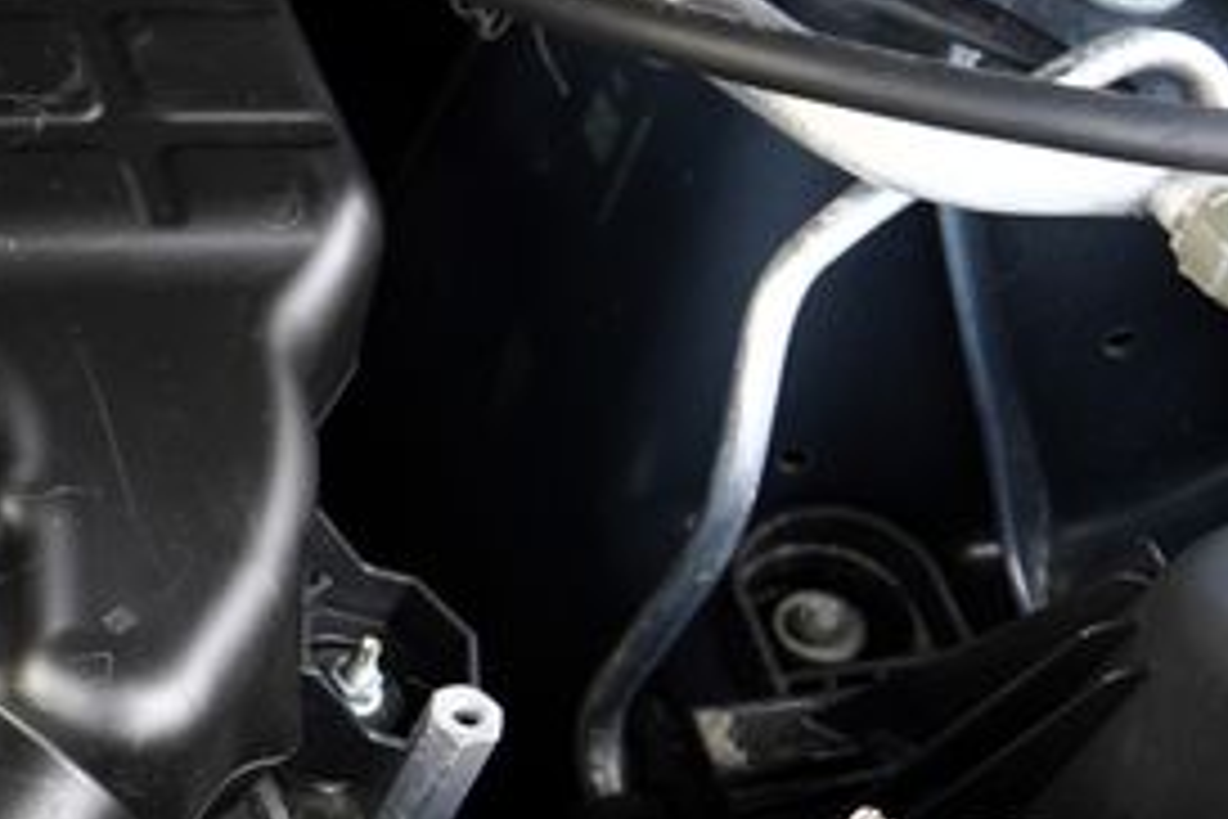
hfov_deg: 18.3
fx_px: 3070
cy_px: 646
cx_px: -927
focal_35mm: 90
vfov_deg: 15.1
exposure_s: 1/30
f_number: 2.8
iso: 160
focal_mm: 24
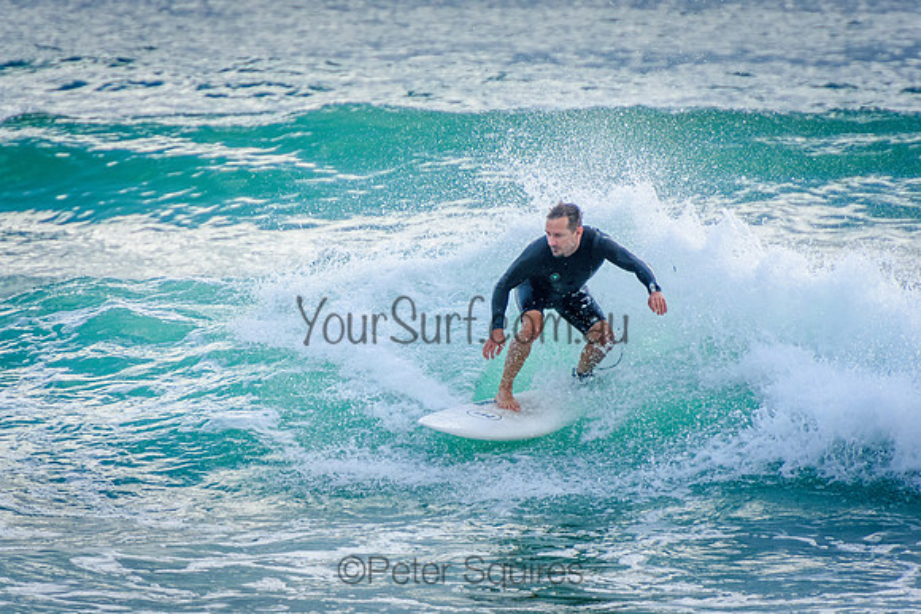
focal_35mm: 600
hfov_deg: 3.4
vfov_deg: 2.3
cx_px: 460
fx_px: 15353
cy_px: 307
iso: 560
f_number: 5.6
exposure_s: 1/2000
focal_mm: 400
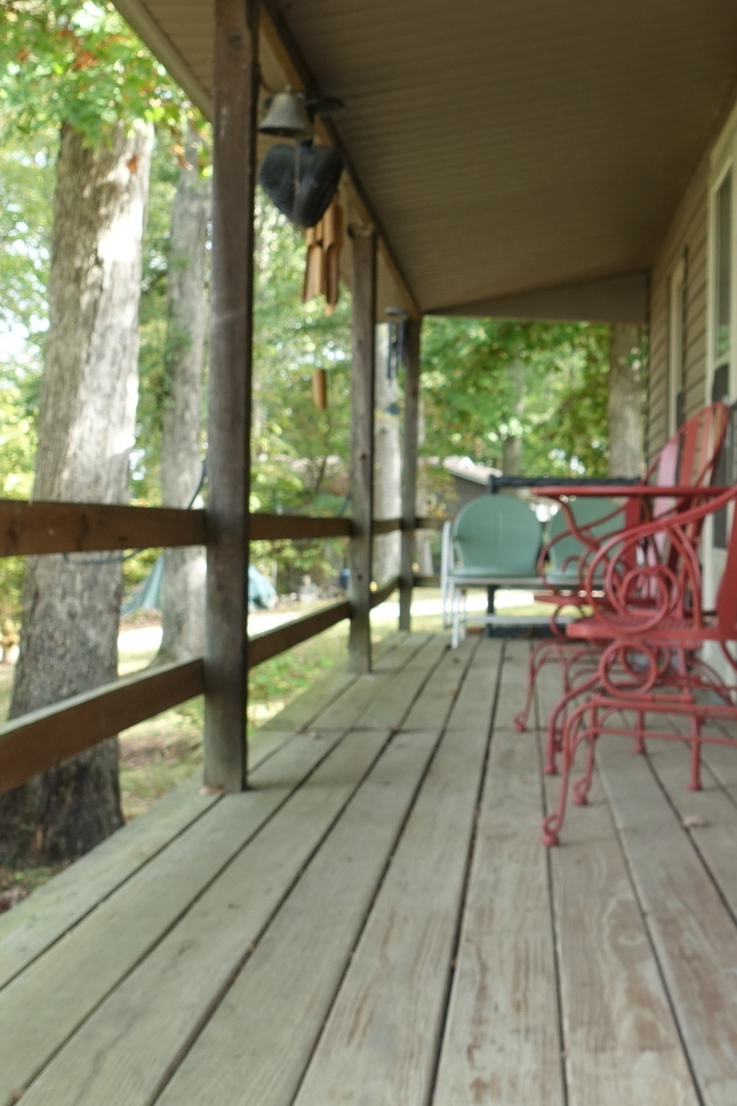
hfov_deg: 26.0
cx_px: 679
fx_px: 1536
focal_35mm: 50
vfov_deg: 39.5
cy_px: 471
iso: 125
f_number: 3.5
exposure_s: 1/80
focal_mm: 8.8
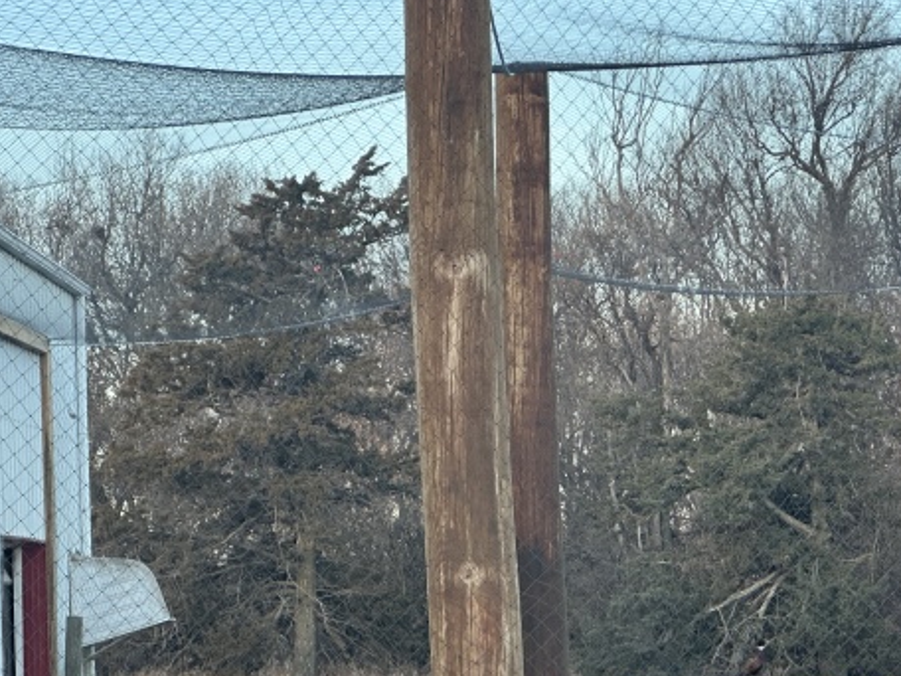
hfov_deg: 14.5
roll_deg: +2.5
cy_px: 561
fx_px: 3514
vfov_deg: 10.9
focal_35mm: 135
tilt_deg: +1.3
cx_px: 709
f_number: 2.8
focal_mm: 9
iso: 64
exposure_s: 1/99
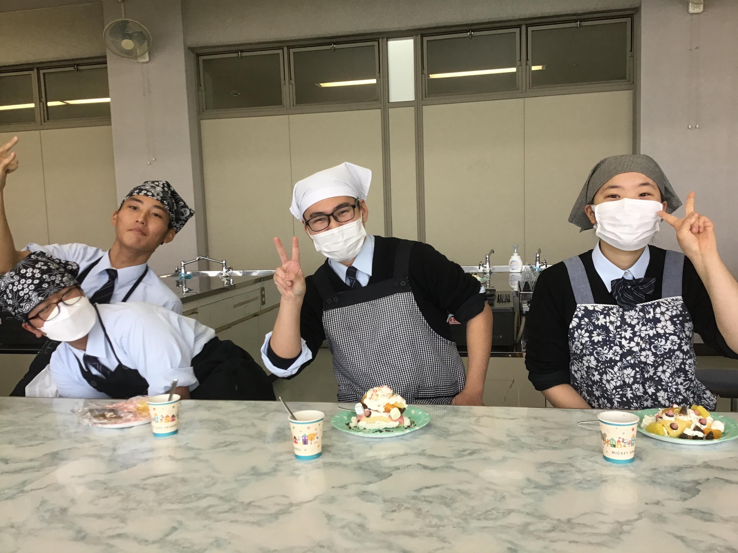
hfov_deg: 58.4
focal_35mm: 31
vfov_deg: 45.4
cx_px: 369
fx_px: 661
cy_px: 276
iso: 32
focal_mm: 3.3
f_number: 2.4
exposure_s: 1/60
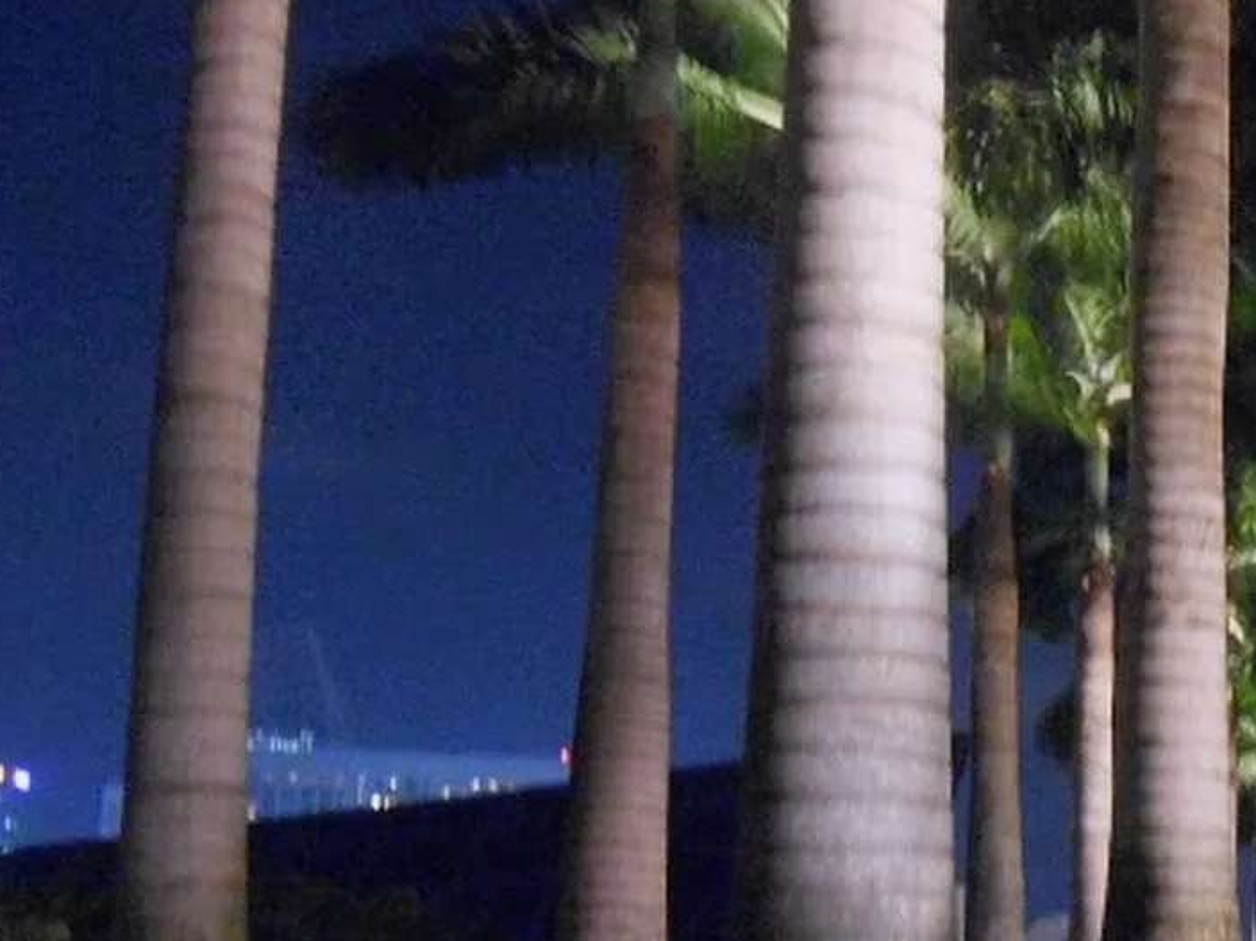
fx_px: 2576
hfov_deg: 24.4
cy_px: 814
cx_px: 1574
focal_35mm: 71
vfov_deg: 20.4
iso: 400
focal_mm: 4.6
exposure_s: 1/2
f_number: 3.5
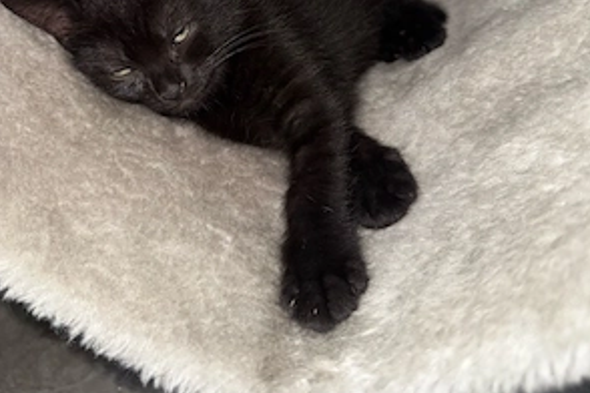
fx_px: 557
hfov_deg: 55.8
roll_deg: -4.6
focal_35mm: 34
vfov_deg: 35.7
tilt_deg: -21.3
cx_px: 299
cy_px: 14
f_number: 1.78
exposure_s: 1/10
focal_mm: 6.76
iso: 64
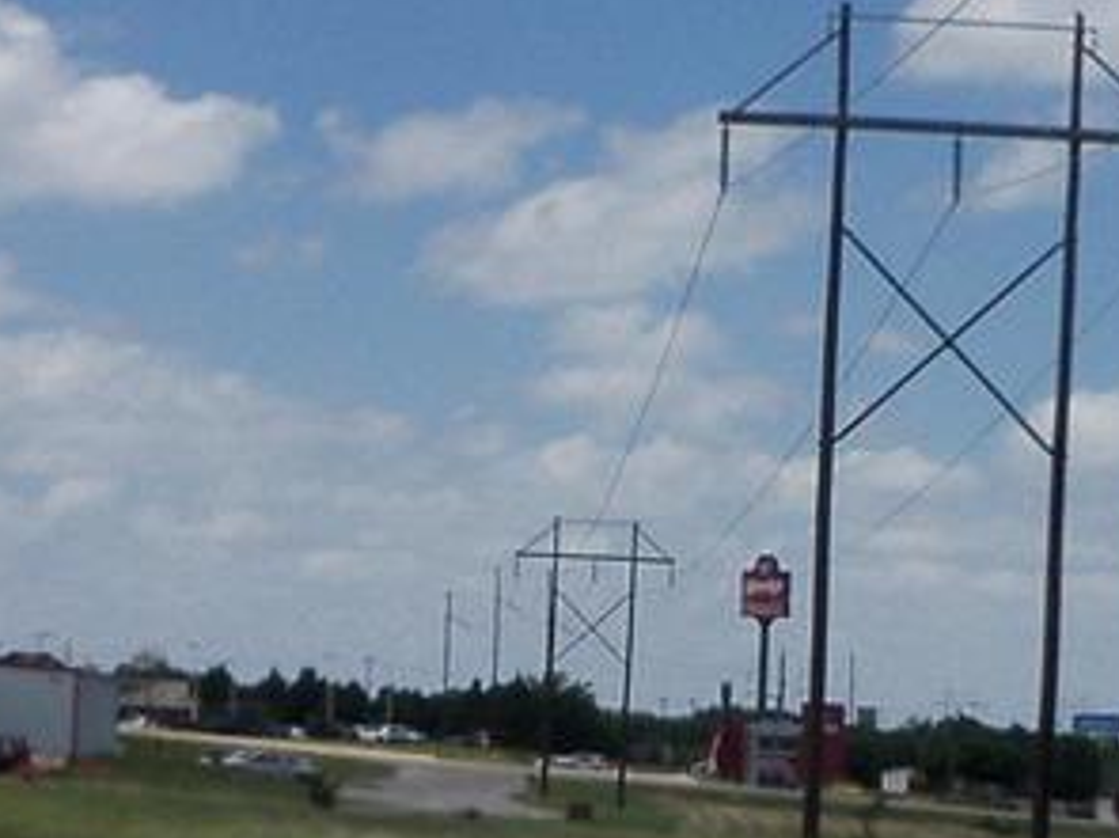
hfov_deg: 14.9
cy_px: 455
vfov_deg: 11.2
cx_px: 565
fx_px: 4265
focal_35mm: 132
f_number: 5.6
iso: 100
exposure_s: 1/800
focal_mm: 6.3
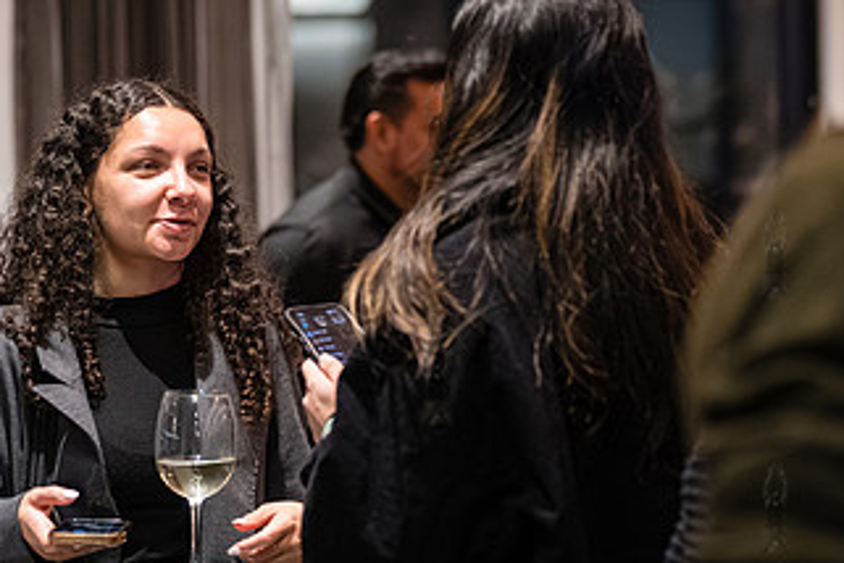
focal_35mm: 177
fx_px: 4149
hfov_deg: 11.6
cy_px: 379
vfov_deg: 7.8
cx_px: 434
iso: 8000
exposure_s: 1/250
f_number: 2.8
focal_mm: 98
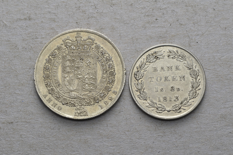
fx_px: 533
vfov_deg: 16.5
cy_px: 78
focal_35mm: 82
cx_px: 116
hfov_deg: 24.7
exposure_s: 1/250
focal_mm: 55
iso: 400
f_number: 14
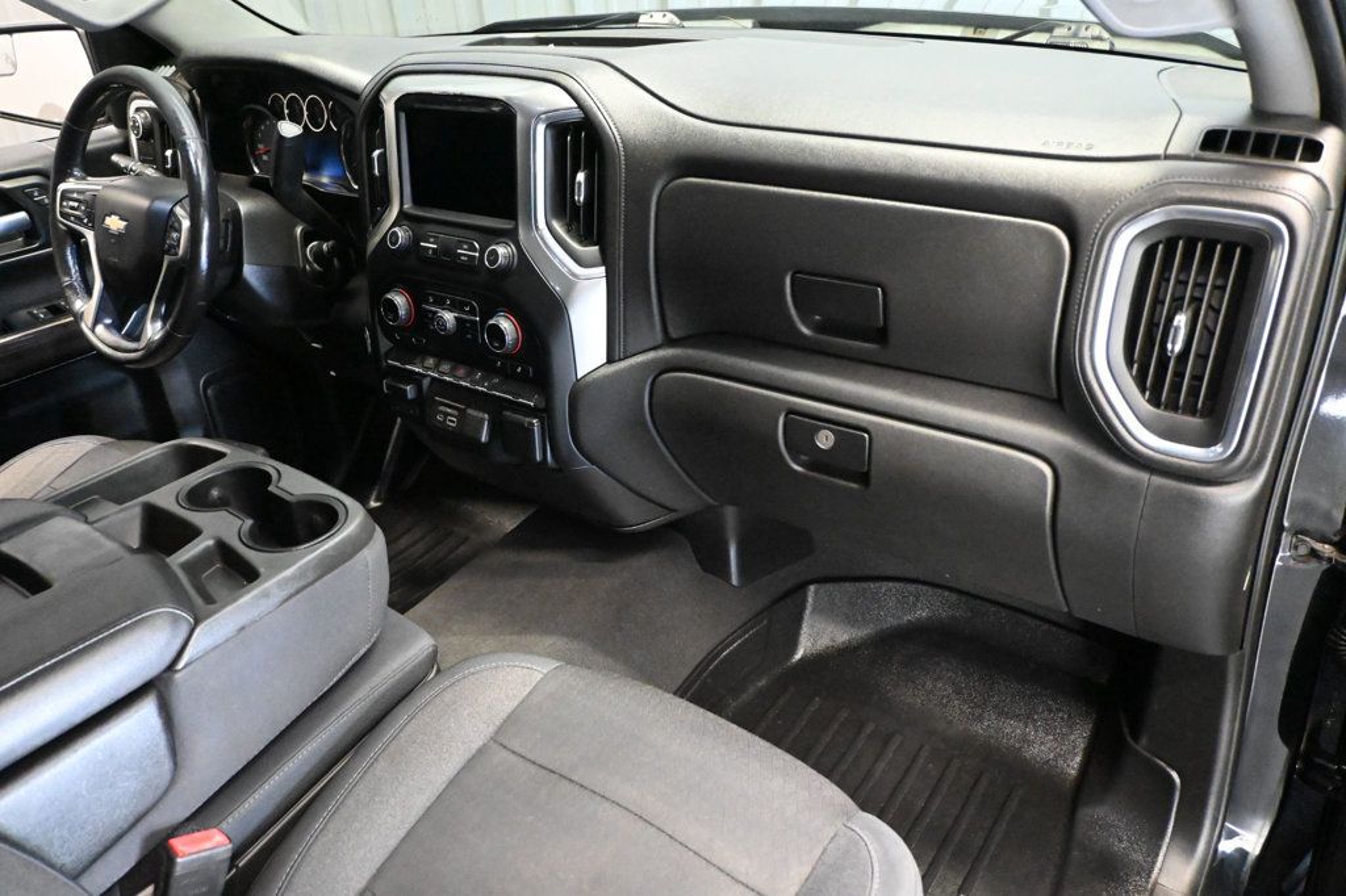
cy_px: 448
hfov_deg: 67.4
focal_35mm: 27
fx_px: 1009
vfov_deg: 47.9
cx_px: 673
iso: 12800
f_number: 3.5
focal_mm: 18
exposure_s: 1/50
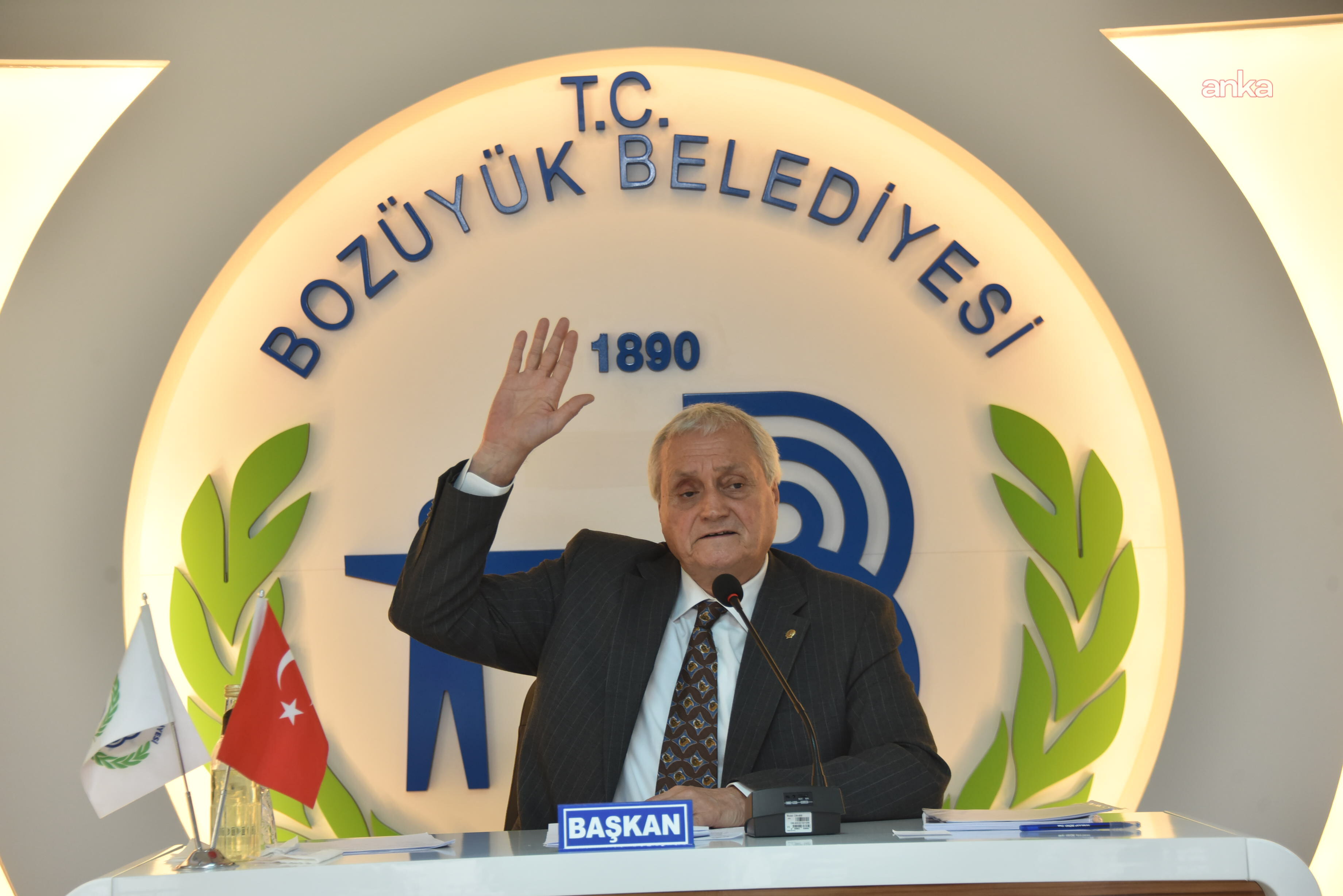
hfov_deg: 19.5
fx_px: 3918
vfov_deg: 13.1
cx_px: 672
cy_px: 448
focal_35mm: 105
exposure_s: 1/125
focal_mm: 105
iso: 1100
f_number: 5.6
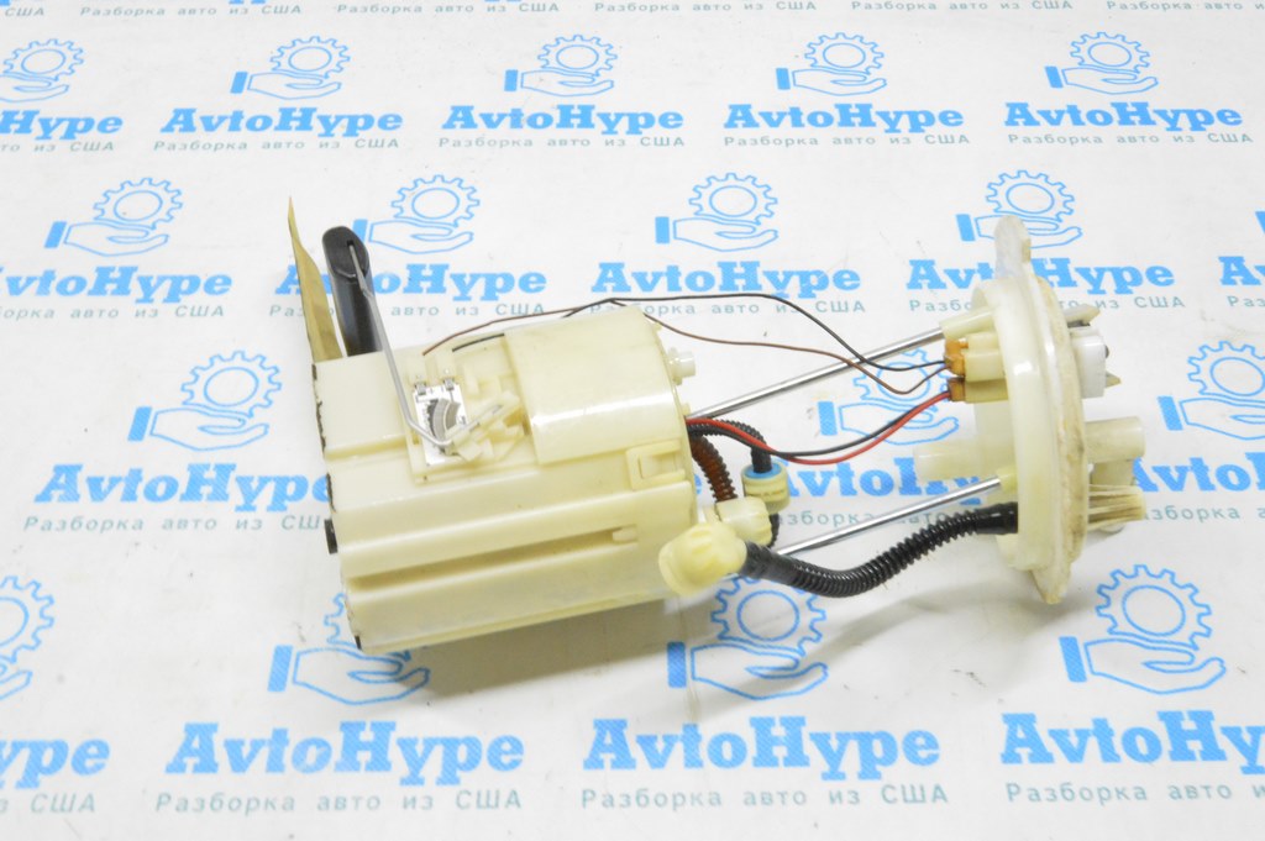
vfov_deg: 34.2
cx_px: 632
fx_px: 1369
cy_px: 420
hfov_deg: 49.6
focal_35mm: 39
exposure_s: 1/15
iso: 6400
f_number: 20
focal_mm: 26
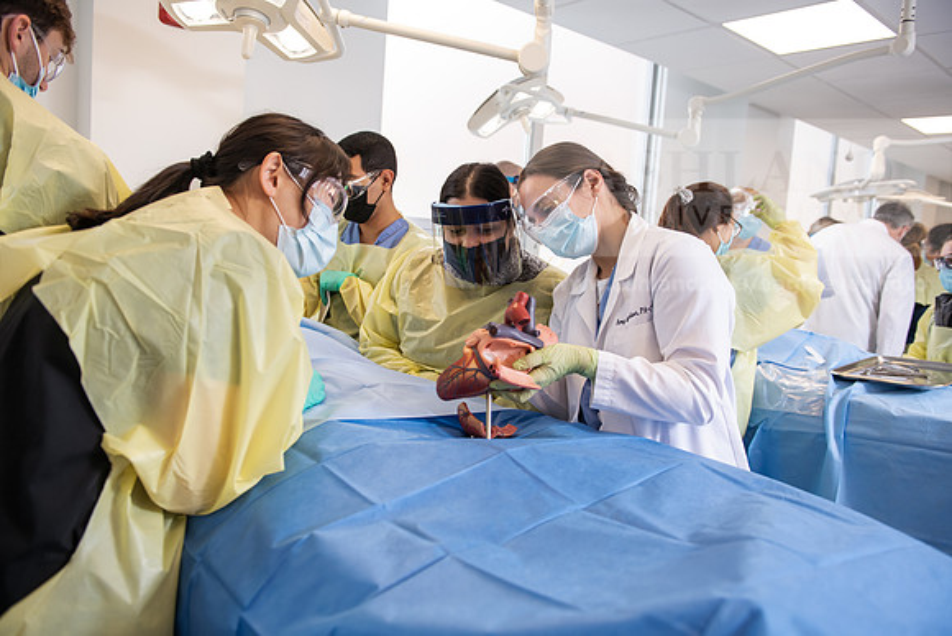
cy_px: 318
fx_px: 688
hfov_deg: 69.4
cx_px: 476
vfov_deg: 49.6
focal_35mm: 26
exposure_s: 1/200
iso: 500
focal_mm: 26
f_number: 3.5
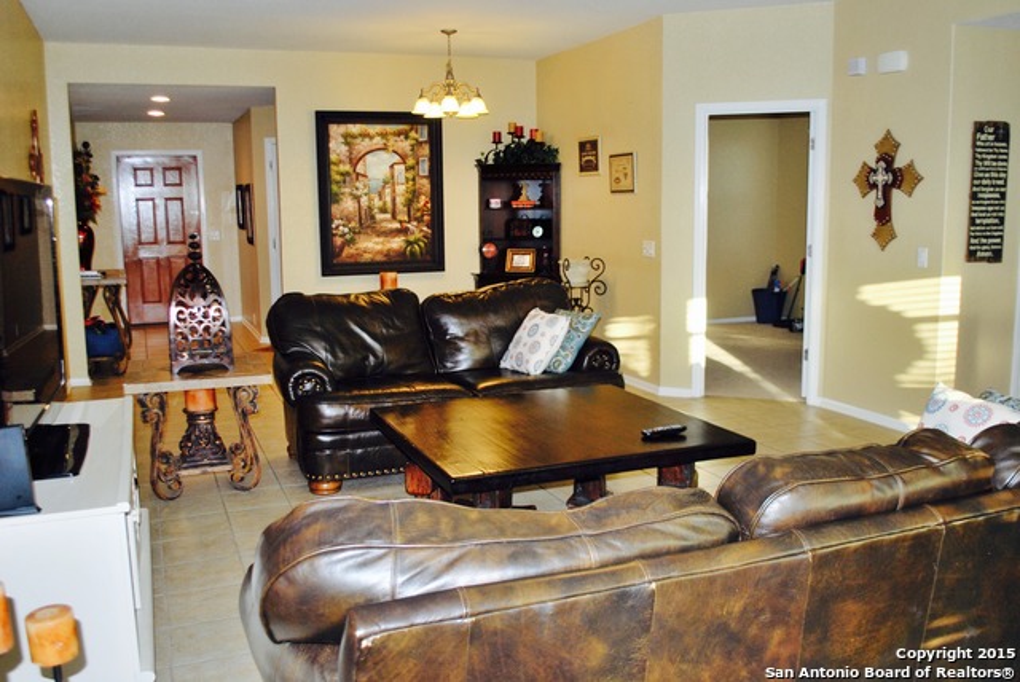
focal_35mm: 33
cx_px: 510
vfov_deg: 40.0
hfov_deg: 57.2
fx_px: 936
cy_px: 341
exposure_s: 1/60
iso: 200
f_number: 4
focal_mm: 22
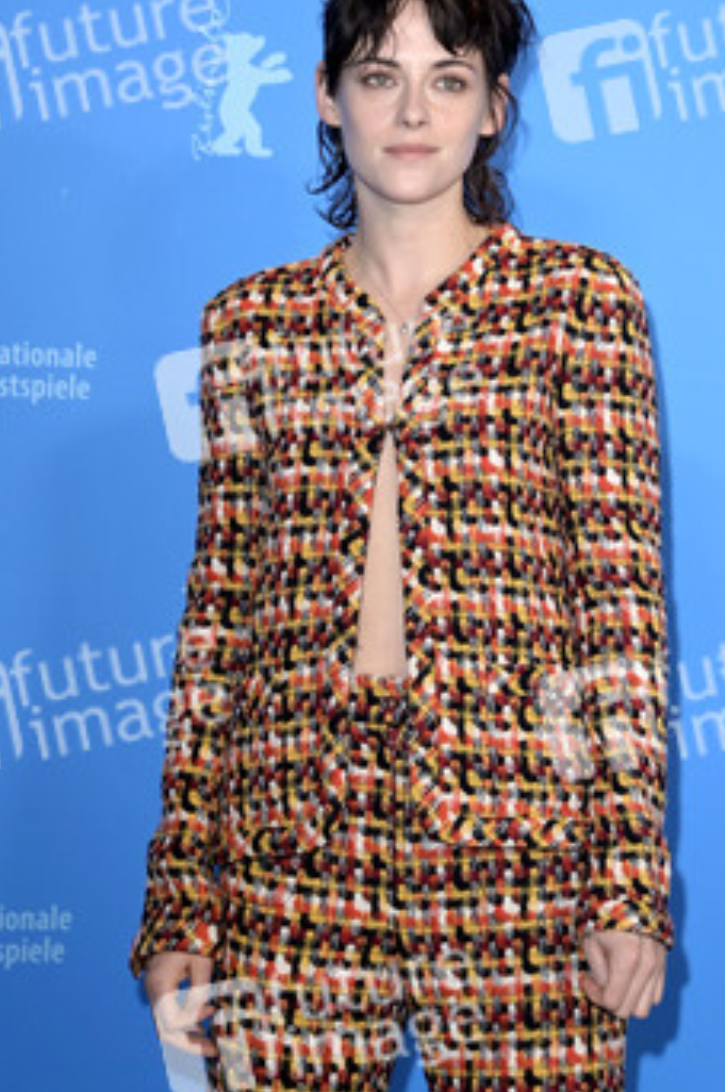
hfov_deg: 11.7
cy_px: 546
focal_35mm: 117
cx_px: 412
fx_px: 3545
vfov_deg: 17.5
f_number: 5.6
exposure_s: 1/250
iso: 1000
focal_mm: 100
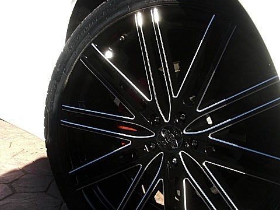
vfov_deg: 30.1
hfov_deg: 39.6
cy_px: 138
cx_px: 127
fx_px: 388
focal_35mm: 48
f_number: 2.8
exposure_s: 1/200
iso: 50
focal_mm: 6.3
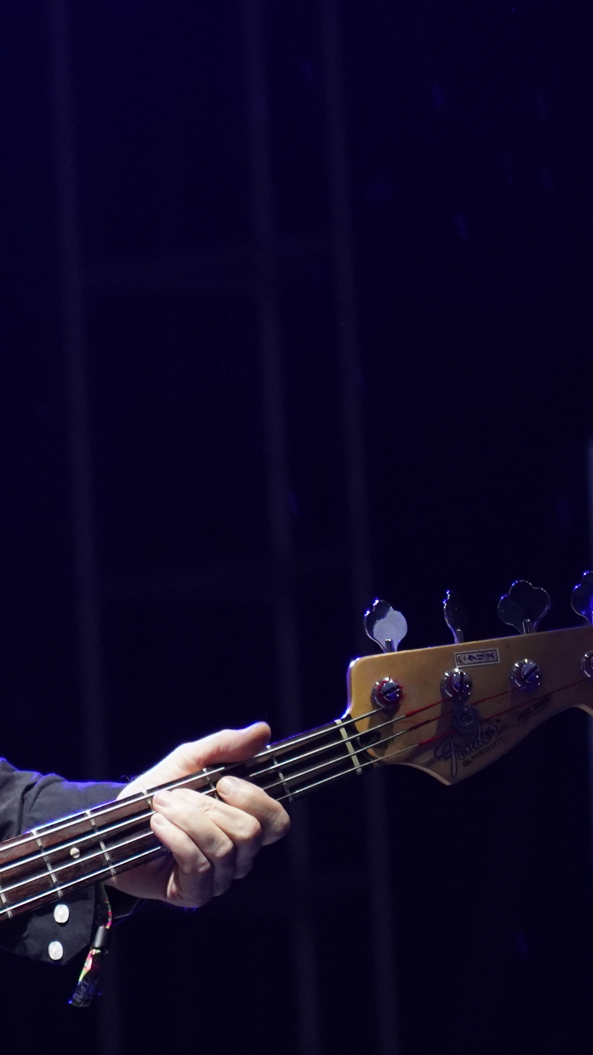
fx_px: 7884
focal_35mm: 282
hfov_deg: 4.2
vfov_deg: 7.7
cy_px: 528
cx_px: -629
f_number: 4
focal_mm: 105
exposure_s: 1/160
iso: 4000
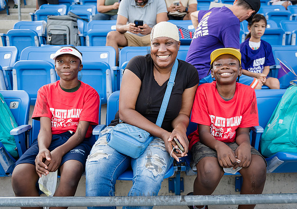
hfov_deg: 53.2
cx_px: 157
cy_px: 96
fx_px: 296
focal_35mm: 35
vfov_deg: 38.7
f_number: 2.8
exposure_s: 1/640
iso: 400
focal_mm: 31
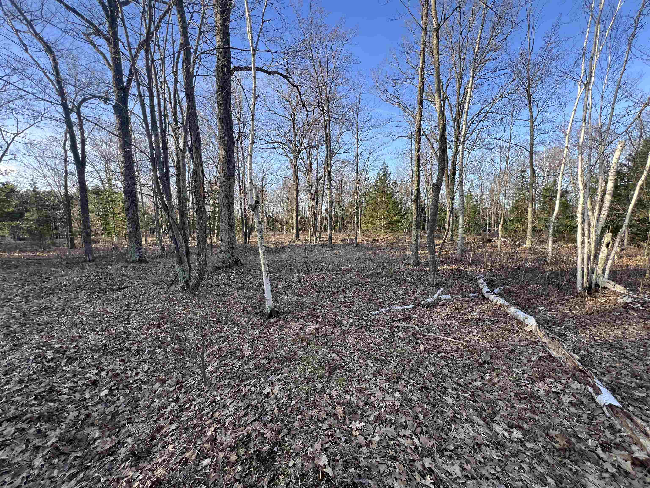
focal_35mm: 13
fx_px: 244
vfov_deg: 89.9
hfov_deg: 106.2
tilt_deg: -5.2
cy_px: 244
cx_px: 325
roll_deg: +0.3
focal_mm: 1.57
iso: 32
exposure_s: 1/245
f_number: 1.8
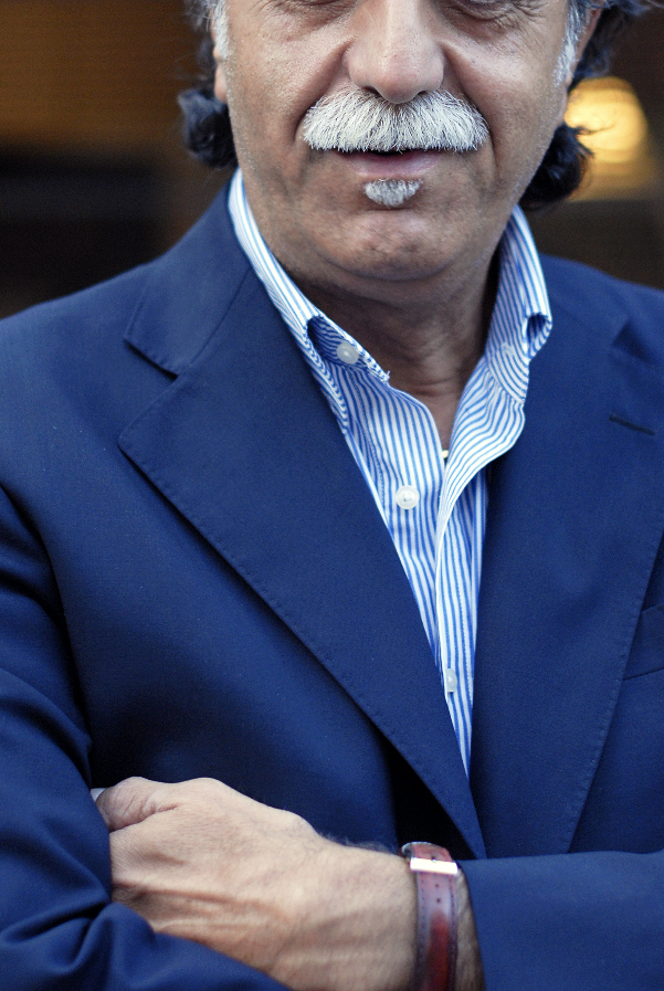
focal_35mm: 107
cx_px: 391
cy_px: 348
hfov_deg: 12.8
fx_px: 2950
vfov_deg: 19.0
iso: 400
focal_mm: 50
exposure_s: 1/60
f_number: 2
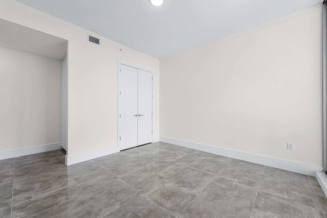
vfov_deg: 81.2
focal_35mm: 14
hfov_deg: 104.3
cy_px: 109
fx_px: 127
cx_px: 164
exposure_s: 1/25
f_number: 8
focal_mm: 14
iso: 500
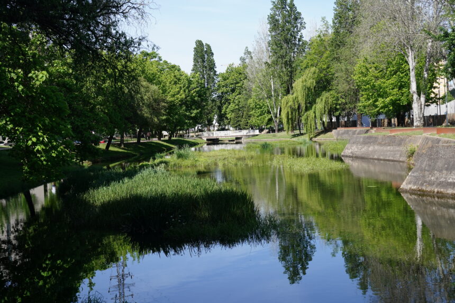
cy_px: 152
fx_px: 733
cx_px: 228
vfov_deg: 23.4
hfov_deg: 34.5
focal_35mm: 58
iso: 250
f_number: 7.1
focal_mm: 58
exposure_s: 1/400
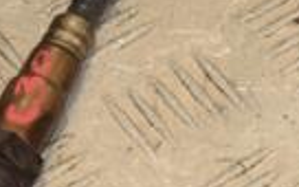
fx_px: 2479
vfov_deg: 4.3
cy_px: -64
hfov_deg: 6.8
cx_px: 499
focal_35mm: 304
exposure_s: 1/200
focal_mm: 45
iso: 800
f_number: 10
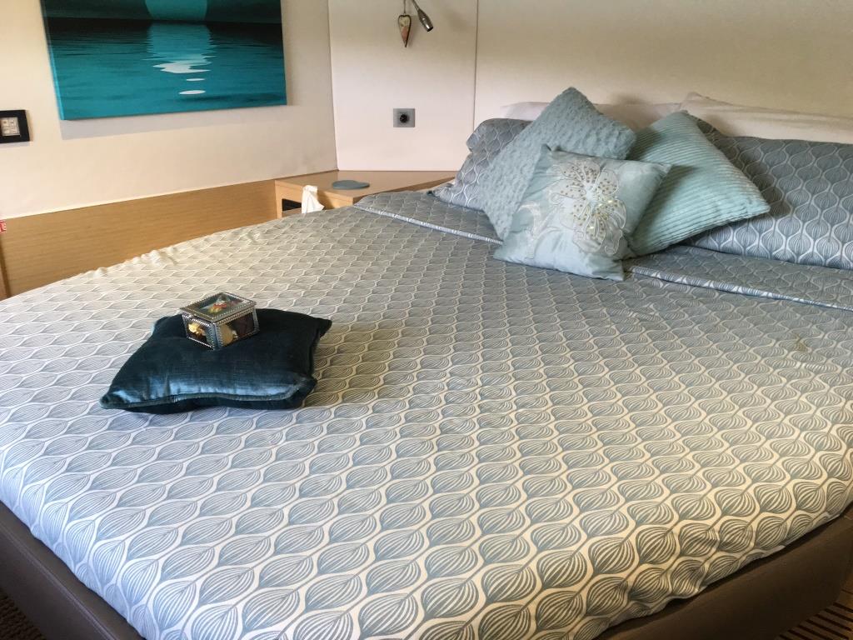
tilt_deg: -20.3
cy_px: 320
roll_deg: -0.6
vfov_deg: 48.2
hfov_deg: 61.7
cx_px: 426
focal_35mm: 29
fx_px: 715
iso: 160
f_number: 2.2
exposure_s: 1/33
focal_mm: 4.15
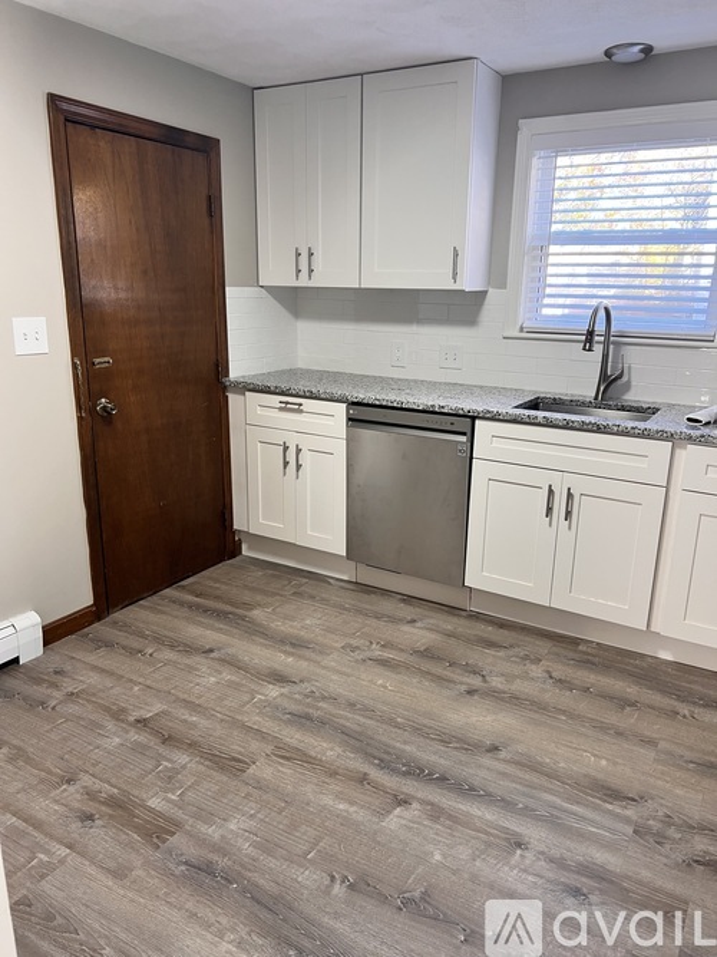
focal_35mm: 26
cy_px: 478
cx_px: 358
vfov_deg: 67.3
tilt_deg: -14.1
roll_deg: -1.0
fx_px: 718
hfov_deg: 53.0
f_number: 1.5
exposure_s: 1/60
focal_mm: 5.7
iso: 125
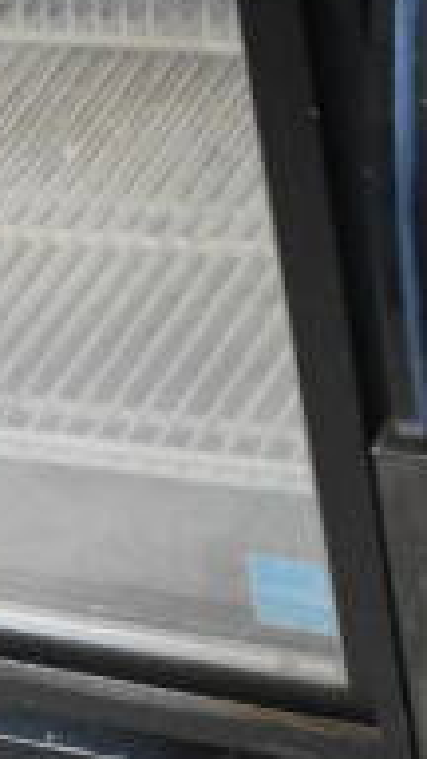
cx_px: -557
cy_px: 682
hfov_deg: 7.8
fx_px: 2912
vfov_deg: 14.7
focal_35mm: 145
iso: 7200
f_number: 4.2
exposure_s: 1/50
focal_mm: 29
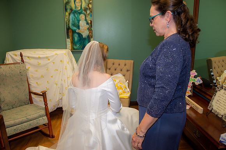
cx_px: 113
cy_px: 75
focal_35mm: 26
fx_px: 163
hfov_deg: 69.4
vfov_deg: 49.5
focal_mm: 26
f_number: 5.6
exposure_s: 1/160
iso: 1250
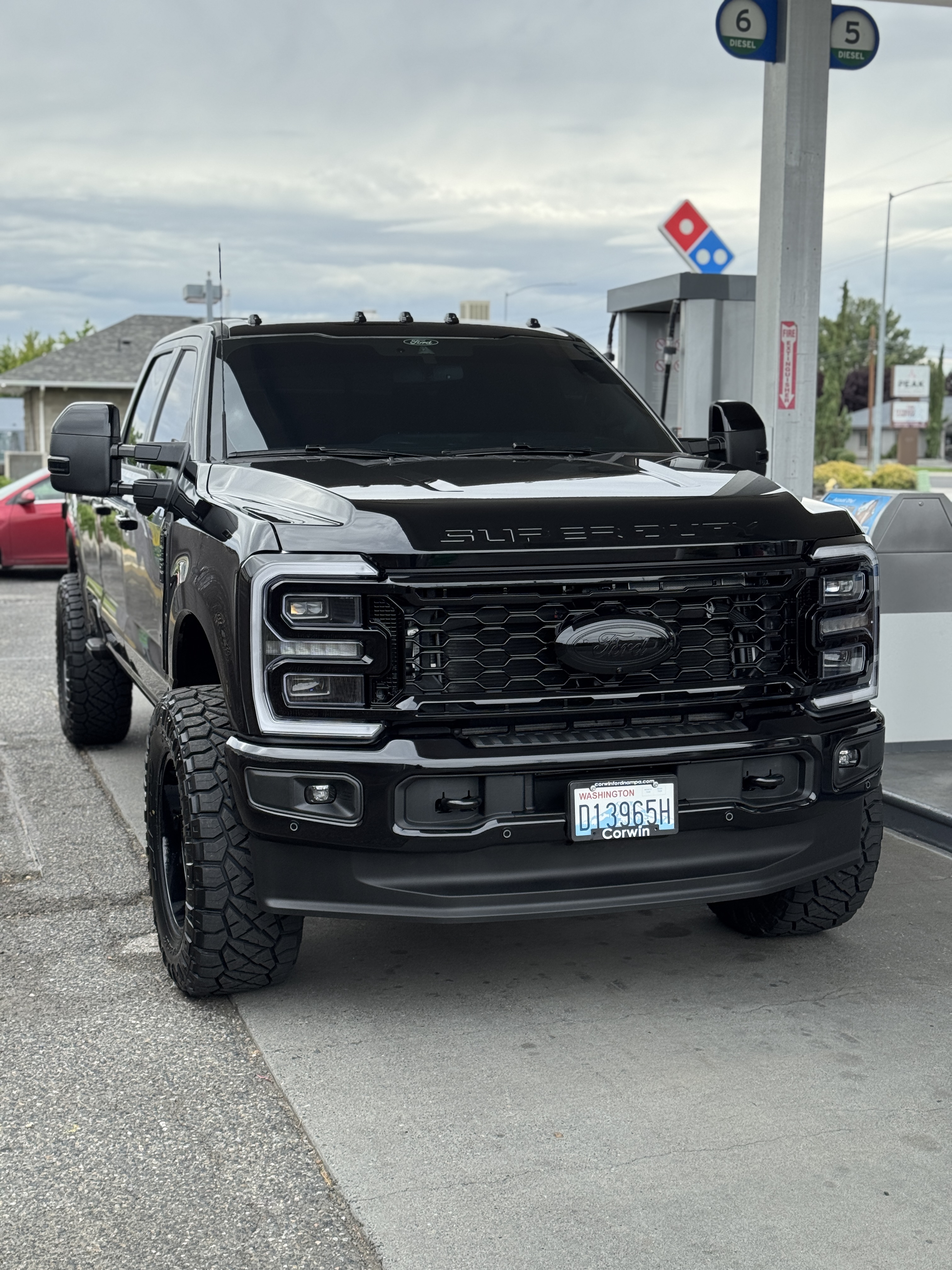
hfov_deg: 30.3
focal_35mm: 48
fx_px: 1760
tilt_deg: -6.0
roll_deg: +0.0
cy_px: 635
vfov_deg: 39.7
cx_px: 476
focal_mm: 6.76
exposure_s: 1/1366
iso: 64
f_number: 1.78
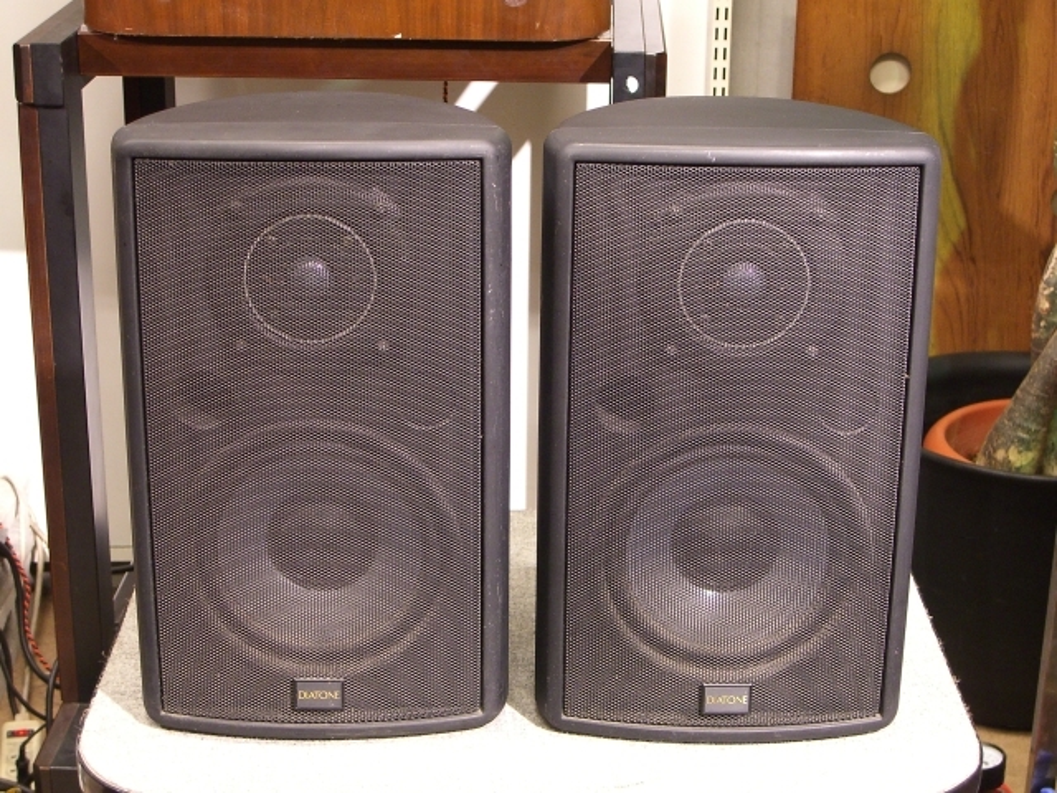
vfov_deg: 21.6
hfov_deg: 28.6
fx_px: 2076
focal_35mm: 68
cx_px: 528
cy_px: 396
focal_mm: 14.2
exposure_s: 1/6
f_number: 4
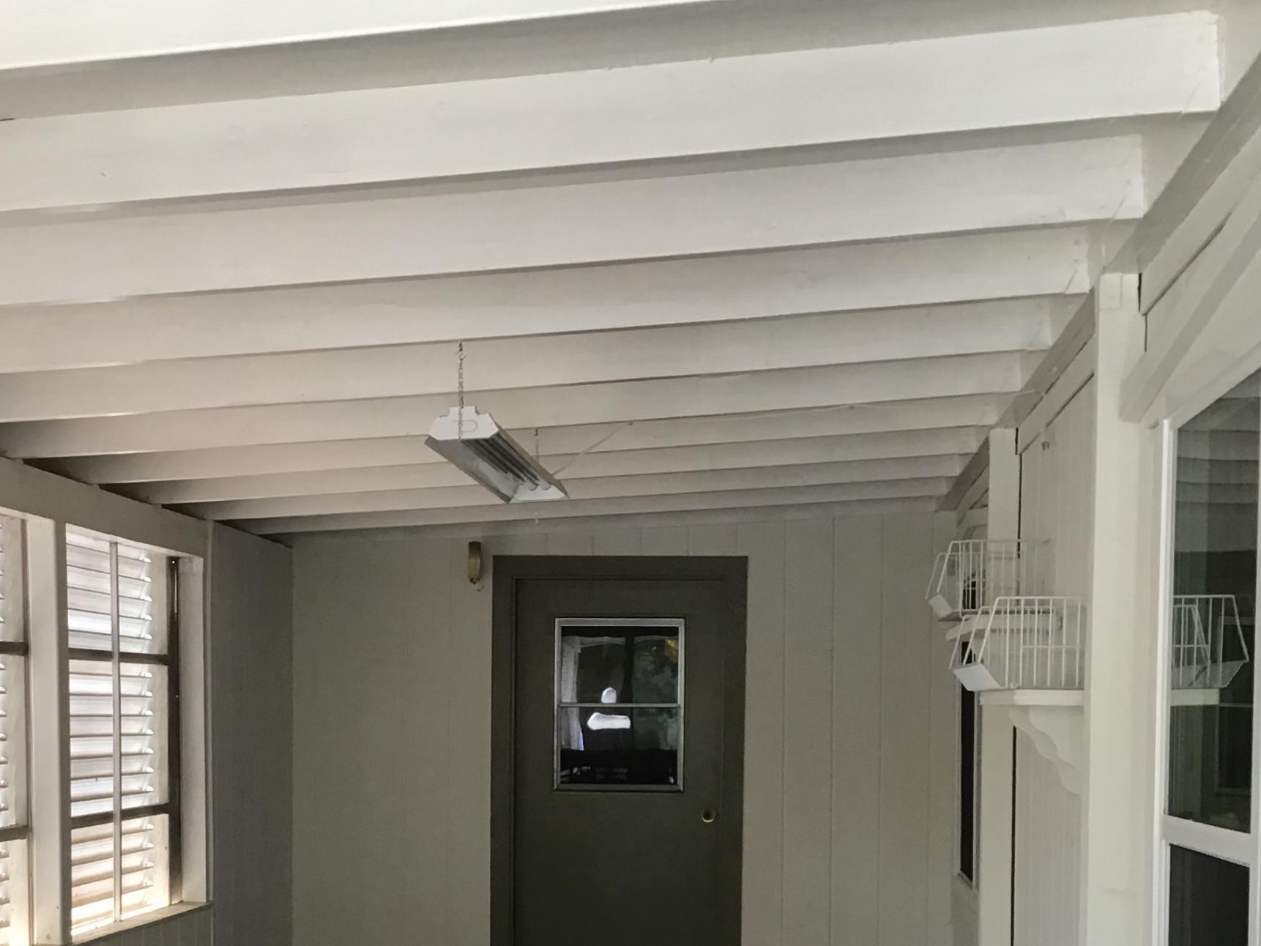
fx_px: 1967
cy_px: 800
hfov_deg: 35.5
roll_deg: +0.2
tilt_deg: -3.3
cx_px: 565
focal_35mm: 54
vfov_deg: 26.4
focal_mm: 3.3
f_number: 2.4
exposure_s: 1/30
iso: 50
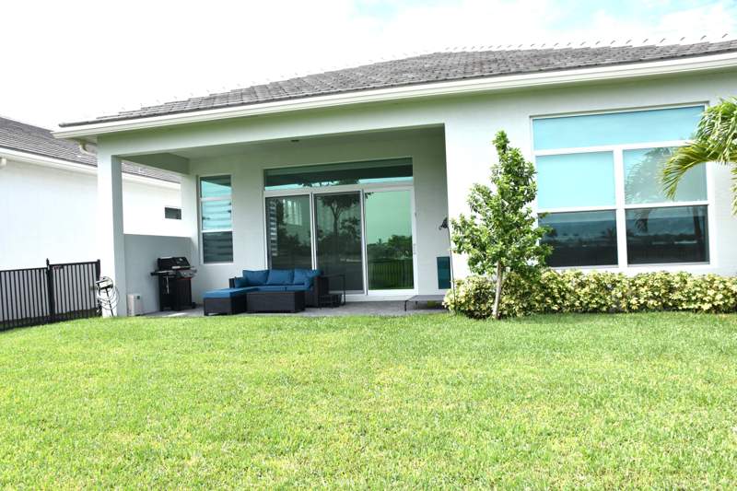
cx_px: 368
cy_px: 246
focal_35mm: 27
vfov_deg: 47.9
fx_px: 553
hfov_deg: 67.4
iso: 220
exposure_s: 1/500
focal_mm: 18
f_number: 8
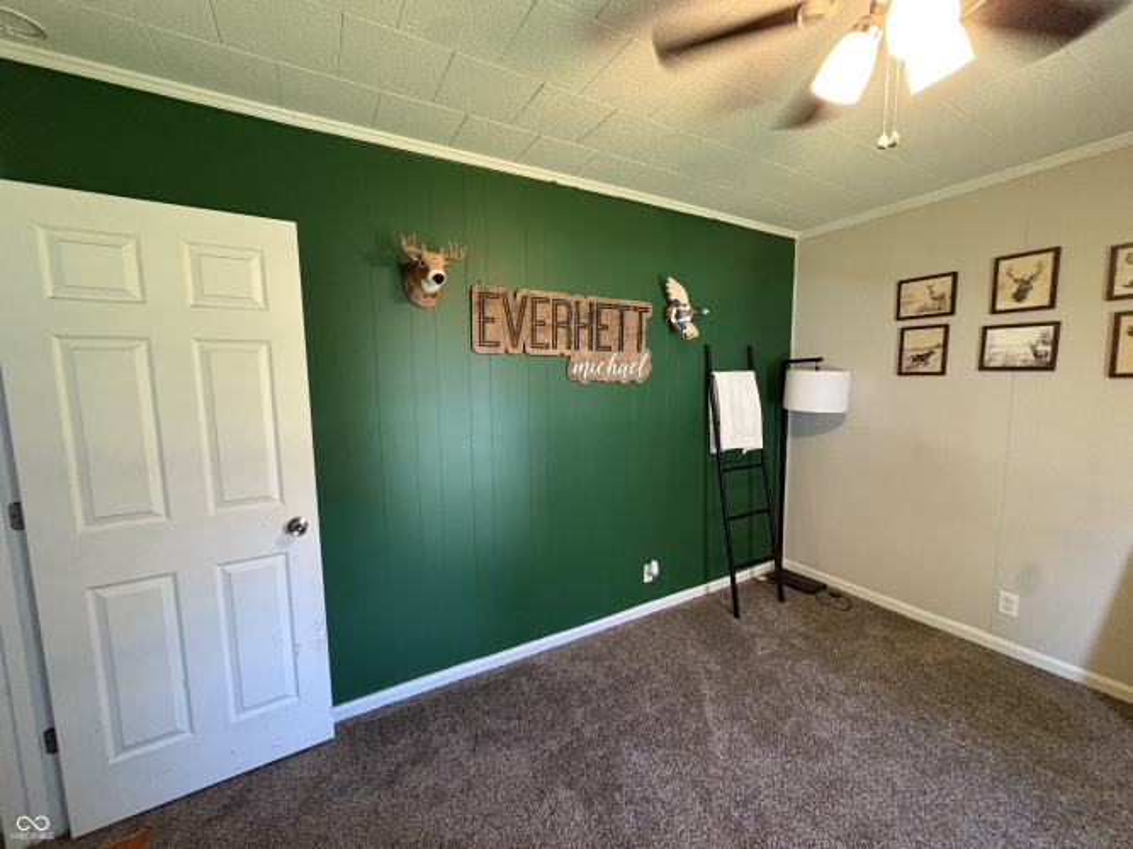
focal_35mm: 14
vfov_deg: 85.7
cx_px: 566
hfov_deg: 102.1
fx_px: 458
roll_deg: +1.4
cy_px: 424
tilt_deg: -6.5
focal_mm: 2.22
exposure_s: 1/60
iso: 640
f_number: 2.2
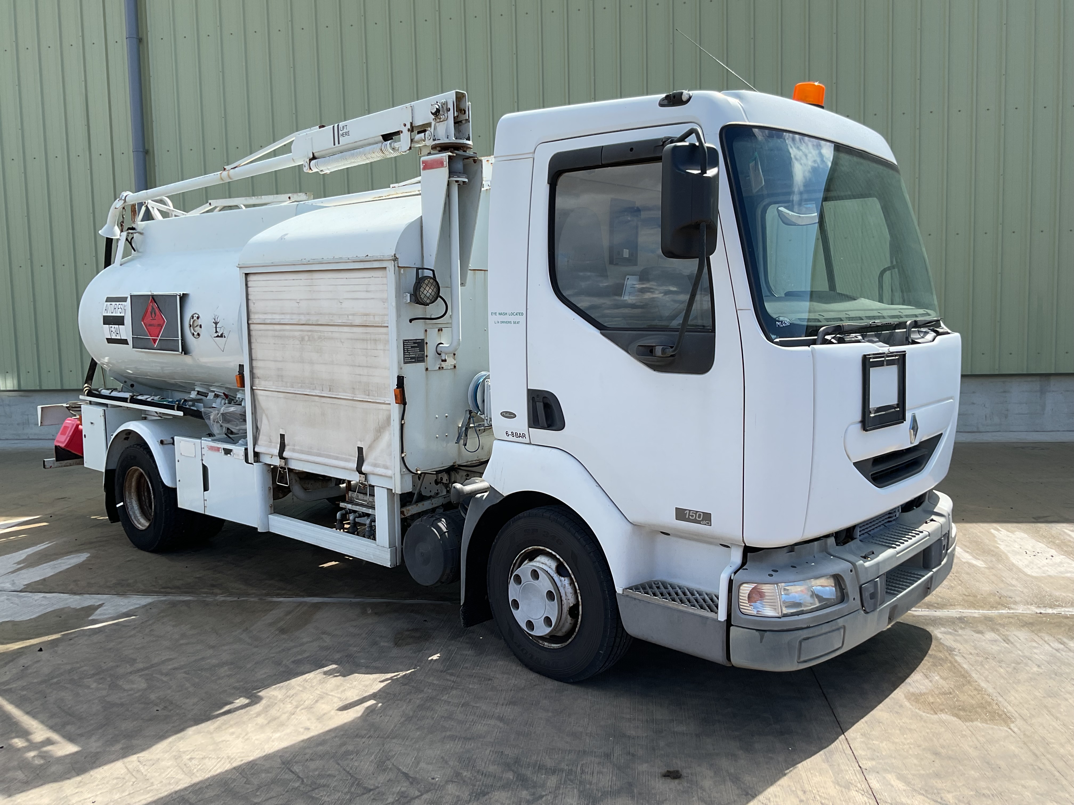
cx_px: 537
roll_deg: +1.8
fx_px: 900
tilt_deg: -5.5
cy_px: 402
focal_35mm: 29
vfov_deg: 48.2
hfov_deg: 61.7
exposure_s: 1/1221
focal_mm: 3
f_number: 1.8
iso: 16
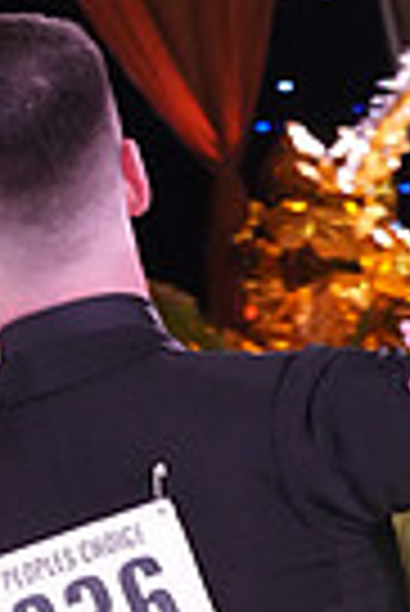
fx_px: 5078
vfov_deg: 6.8
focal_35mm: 298
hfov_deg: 4.6
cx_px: 710
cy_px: 873
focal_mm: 70
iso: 8000
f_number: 7.1
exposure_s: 1/250
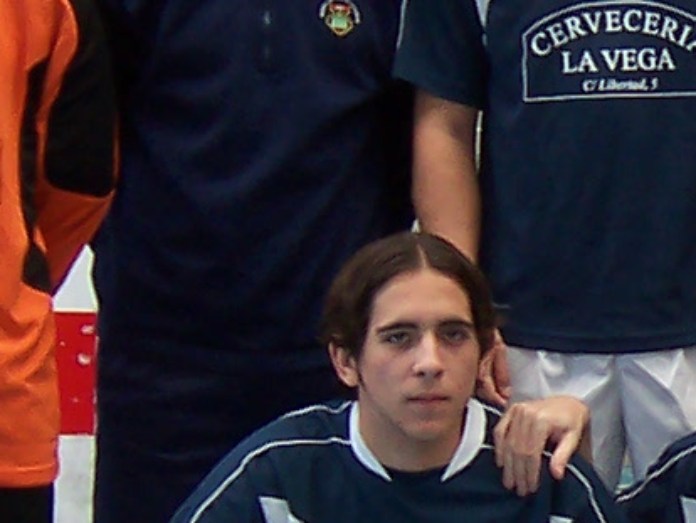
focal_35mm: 255
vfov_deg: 5.8
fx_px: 5130
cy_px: 326
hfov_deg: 7.6
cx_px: 1057
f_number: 3.4
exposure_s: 1/90
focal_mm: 8
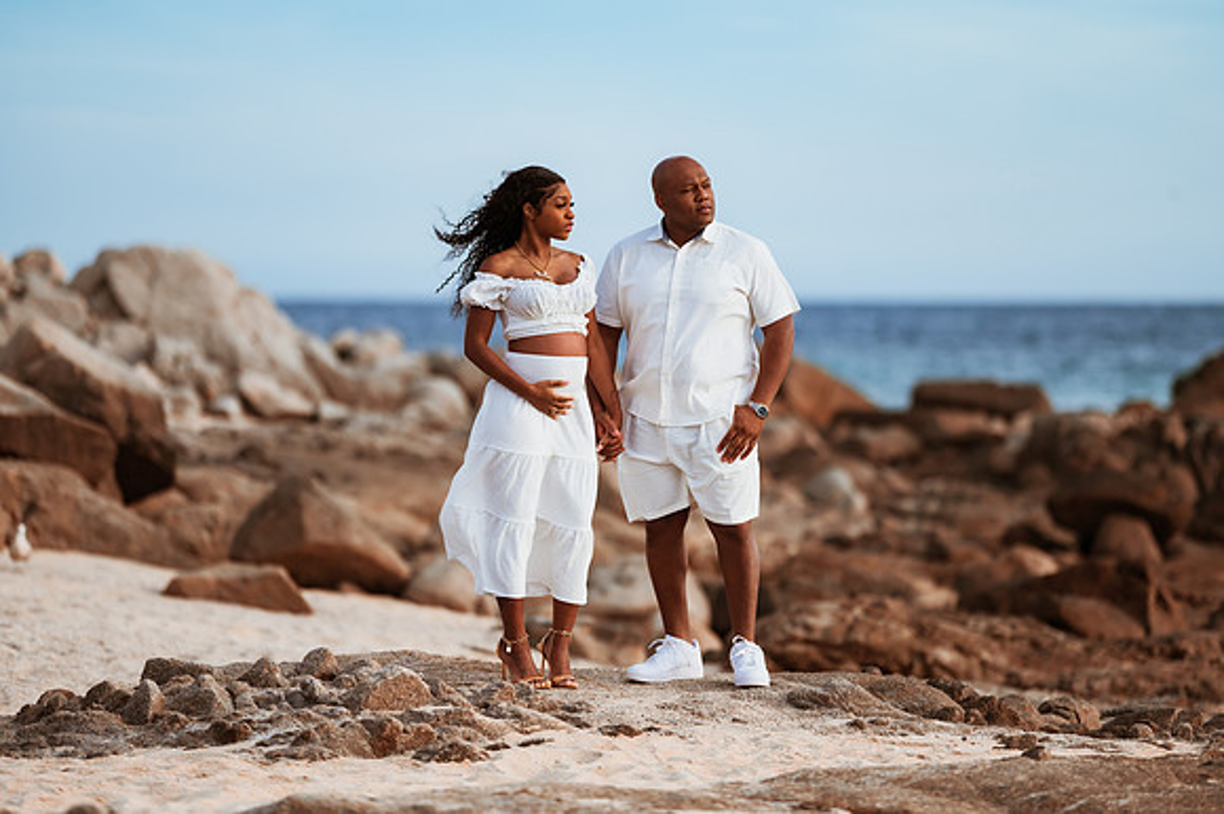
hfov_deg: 15.2
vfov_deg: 10.1
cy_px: 407
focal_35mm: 135
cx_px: 612
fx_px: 4587
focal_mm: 135
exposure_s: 1/4000
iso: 125
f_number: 1.8
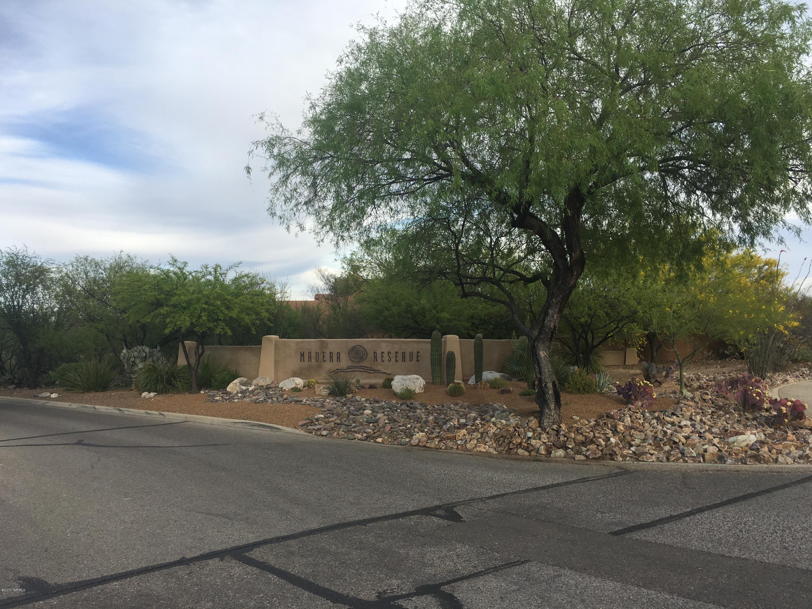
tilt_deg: +3.2
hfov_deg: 61.7
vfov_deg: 48.2
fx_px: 680
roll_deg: -0.4
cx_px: 406
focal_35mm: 29
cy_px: 304
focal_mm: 4.15
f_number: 2.2
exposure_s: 1/818
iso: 25
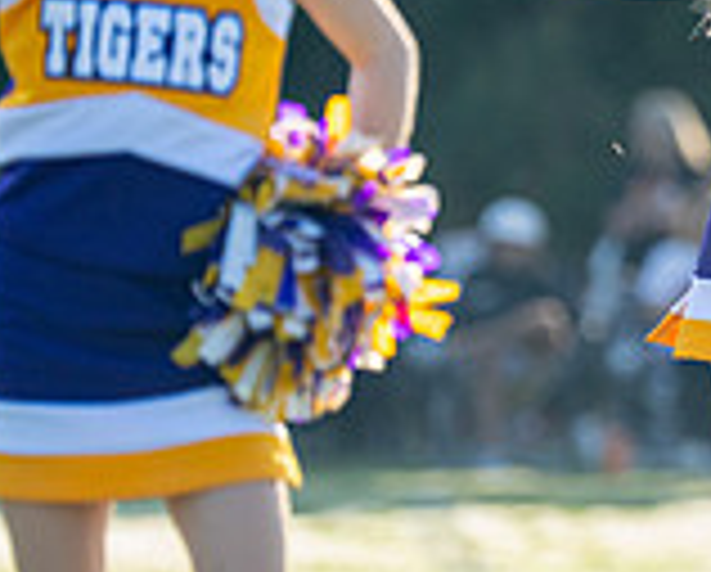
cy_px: 123
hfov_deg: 3.1
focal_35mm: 619
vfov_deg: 2.5
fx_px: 13050
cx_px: 1073
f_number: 2.8
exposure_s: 1/2000
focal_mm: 157
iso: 400
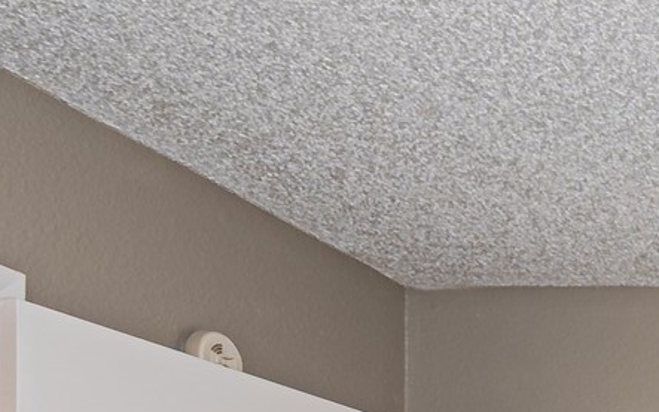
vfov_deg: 14.7
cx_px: 1364
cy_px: 796
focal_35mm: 75
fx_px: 1347
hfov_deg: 17.7
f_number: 8
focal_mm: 10
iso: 100
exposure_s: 1/80
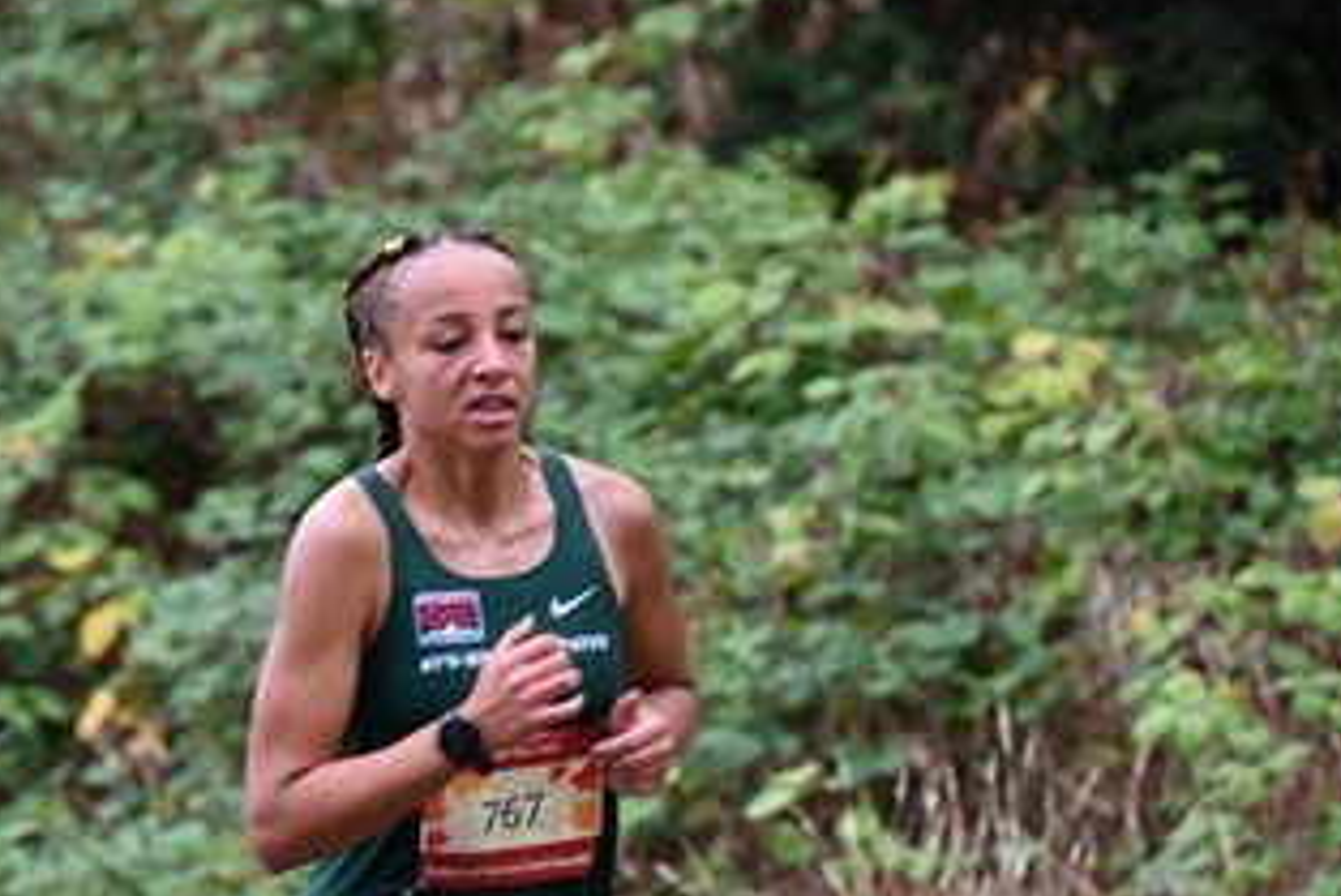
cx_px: 321
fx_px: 13080
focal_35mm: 351
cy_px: 662
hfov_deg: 5.9
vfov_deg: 3.9
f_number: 6.3
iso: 1800
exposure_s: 1/250
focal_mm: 200
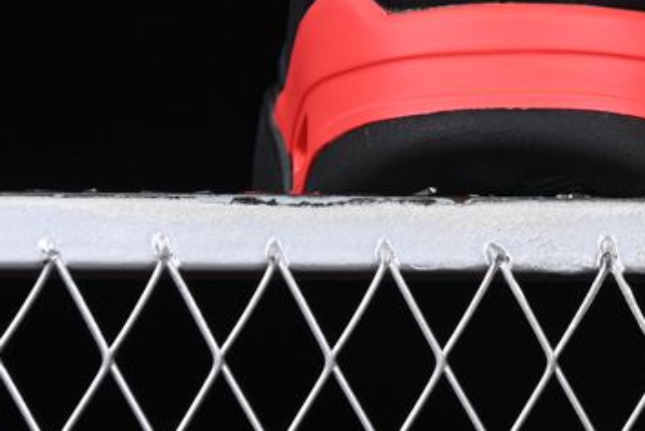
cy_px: -154
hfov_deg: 9.6
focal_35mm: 211
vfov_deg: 6.5
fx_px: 3782
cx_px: 709
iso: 160
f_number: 6.3
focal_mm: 50
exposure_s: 1/60
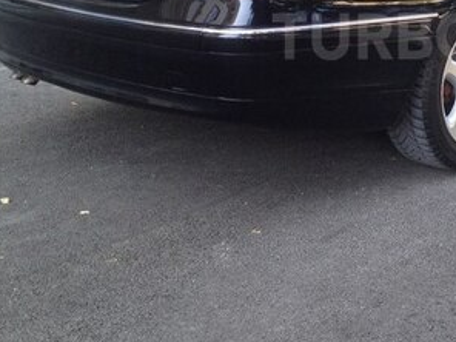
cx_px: 430
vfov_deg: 18.6
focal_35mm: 78
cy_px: 36
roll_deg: -1.3
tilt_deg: -14.9
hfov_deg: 24.2
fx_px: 1028
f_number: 2.4
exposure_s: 1/120
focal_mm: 4.28
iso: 80
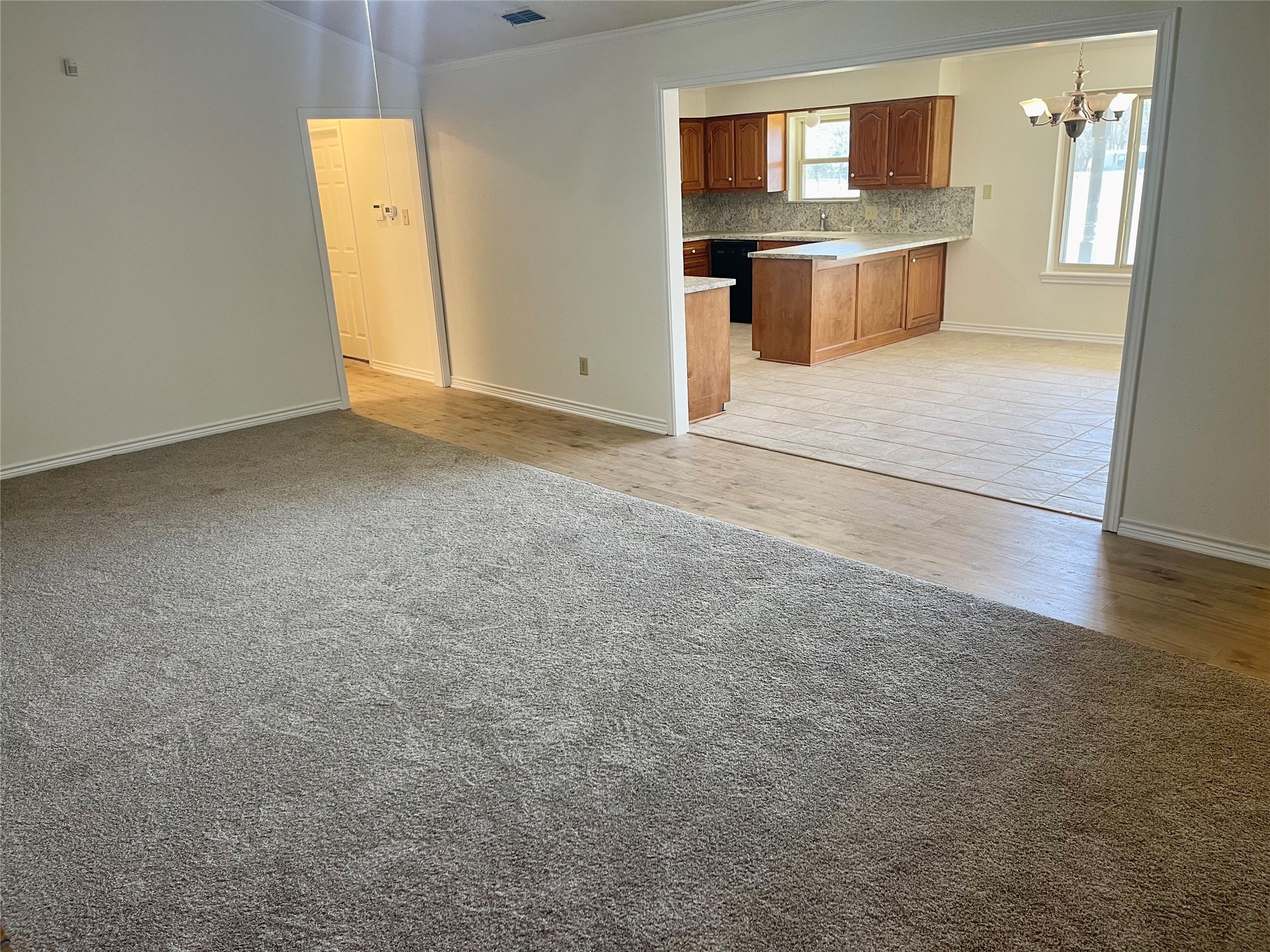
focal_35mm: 25
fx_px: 917
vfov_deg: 54.9
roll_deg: +2.8
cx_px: 635
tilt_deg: -18.5
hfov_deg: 69.4
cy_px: 476
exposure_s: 1/60
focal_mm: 5.1
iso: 100
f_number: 1.6
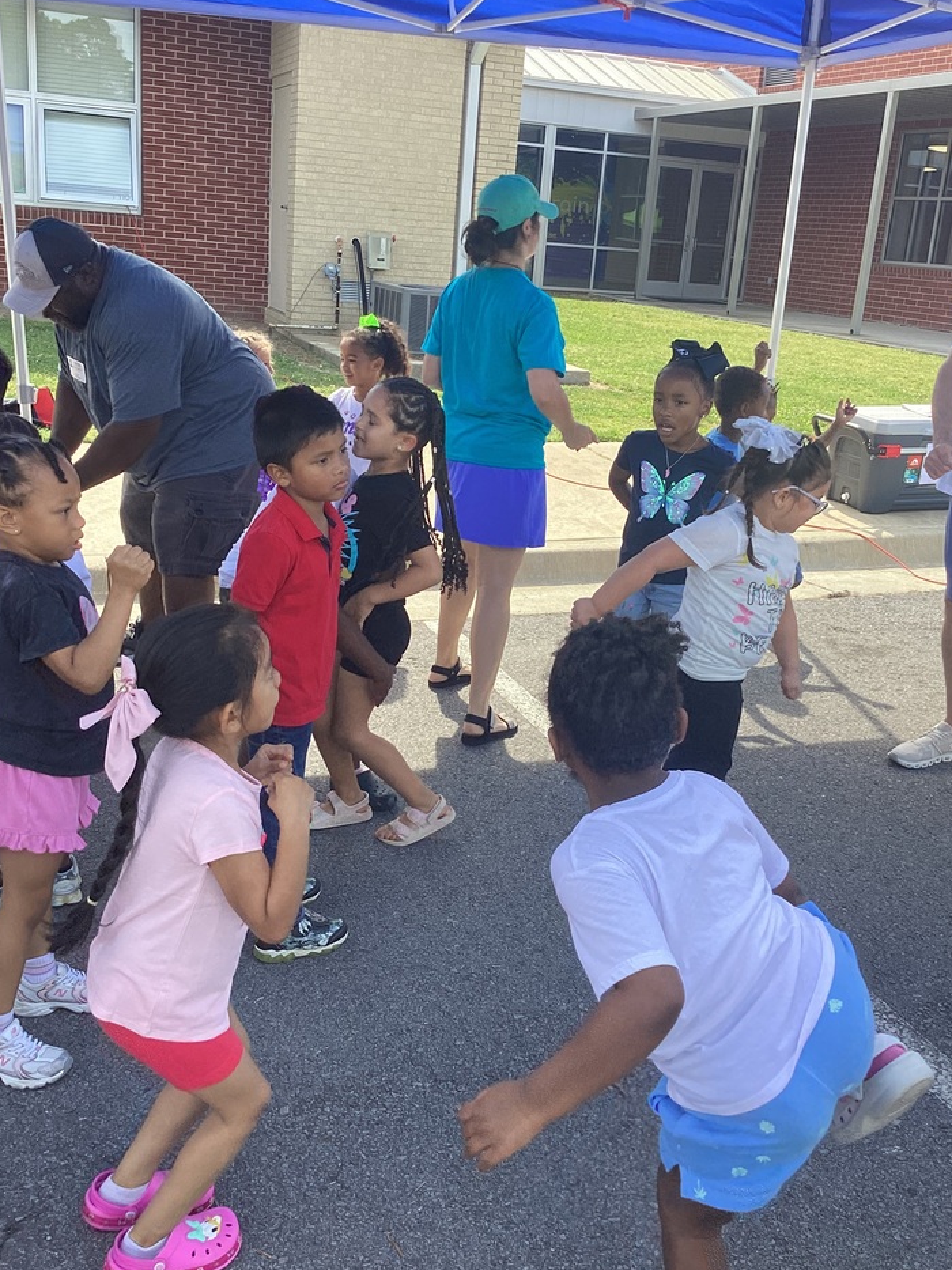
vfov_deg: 54.0
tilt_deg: -17.1
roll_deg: -2.8
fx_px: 1247
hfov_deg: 41.8
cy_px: 611
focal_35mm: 34
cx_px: 490
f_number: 2.4
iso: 25
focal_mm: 3.3
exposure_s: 1/255
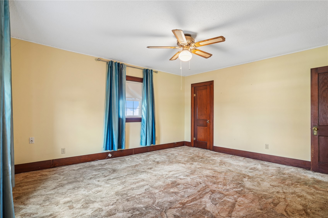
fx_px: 164
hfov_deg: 90.0
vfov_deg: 67.4
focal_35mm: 18
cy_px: 109
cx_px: 164
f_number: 9
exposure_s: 1/13
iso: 800
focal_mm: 18
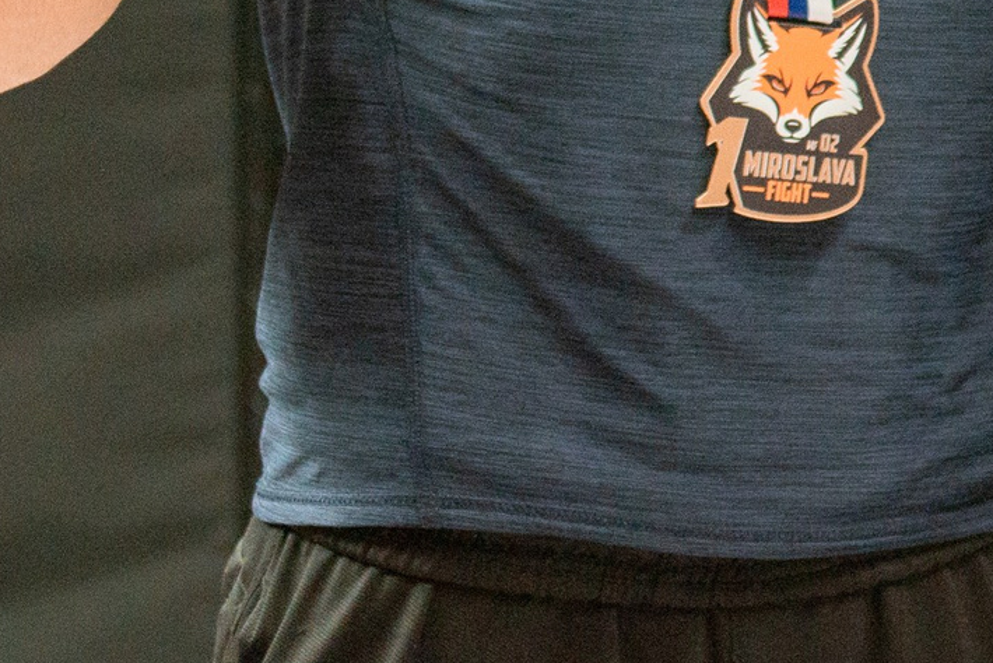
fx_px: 5767
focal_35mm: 209
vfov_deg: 6.5
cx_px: 1666
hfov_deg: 9.5
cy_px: -465
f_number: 4
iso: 2000
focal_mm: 58
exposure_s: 1/800
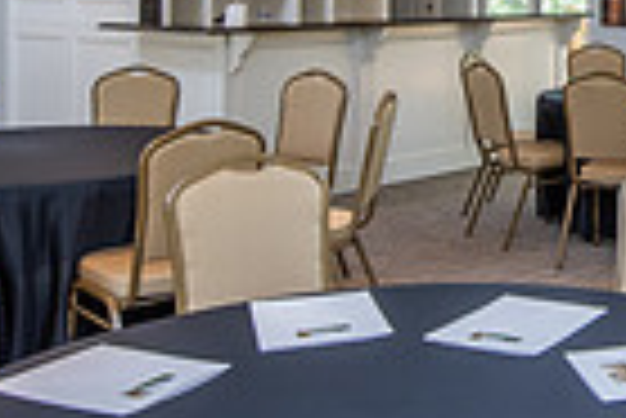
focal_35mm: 64
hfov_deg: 29.1
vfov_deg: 20.4
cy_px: -35
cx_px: 644
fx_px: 1114
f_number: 9
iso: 320
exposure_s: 1/20
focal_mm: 14
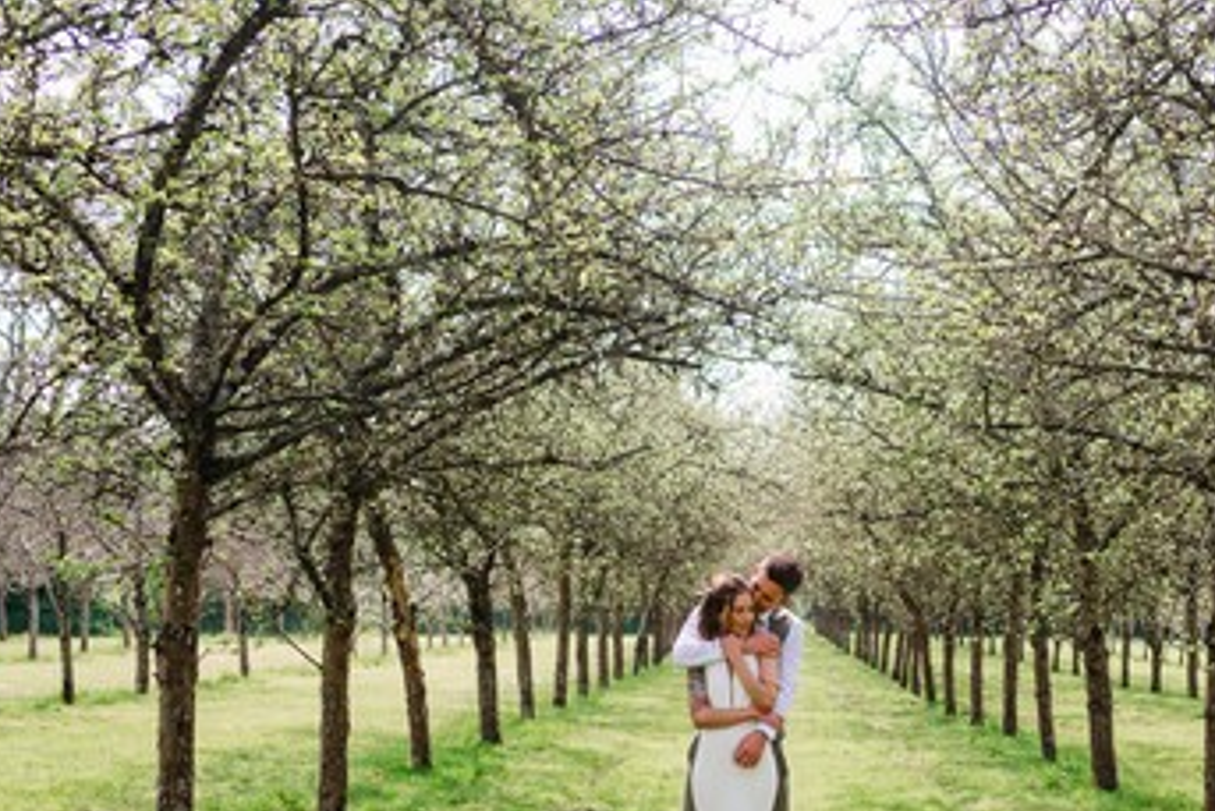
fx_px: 1823
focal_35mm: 54
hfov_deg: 36.6
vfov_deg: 24.8
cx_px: 761
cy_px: 600
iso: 100
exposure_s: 1/1600
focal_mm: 35
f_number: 2.5
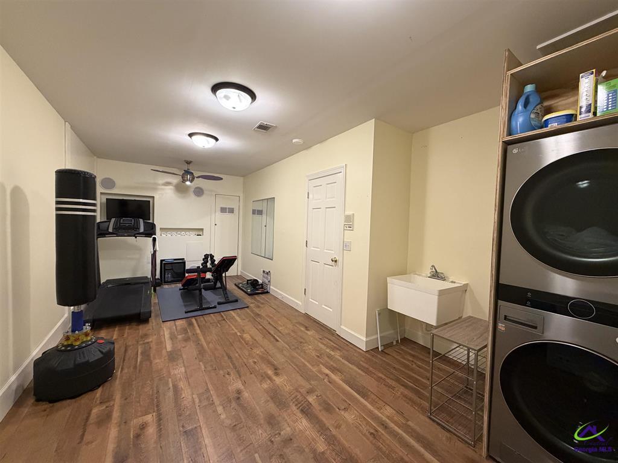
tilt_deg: -1.4
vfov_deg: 85.7
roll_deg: -1.4
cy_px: 232
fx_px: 250
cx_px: 309
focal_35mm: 14
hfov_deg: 102.1
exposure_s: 1/60
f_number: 2.2
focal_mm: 2.22
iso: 400
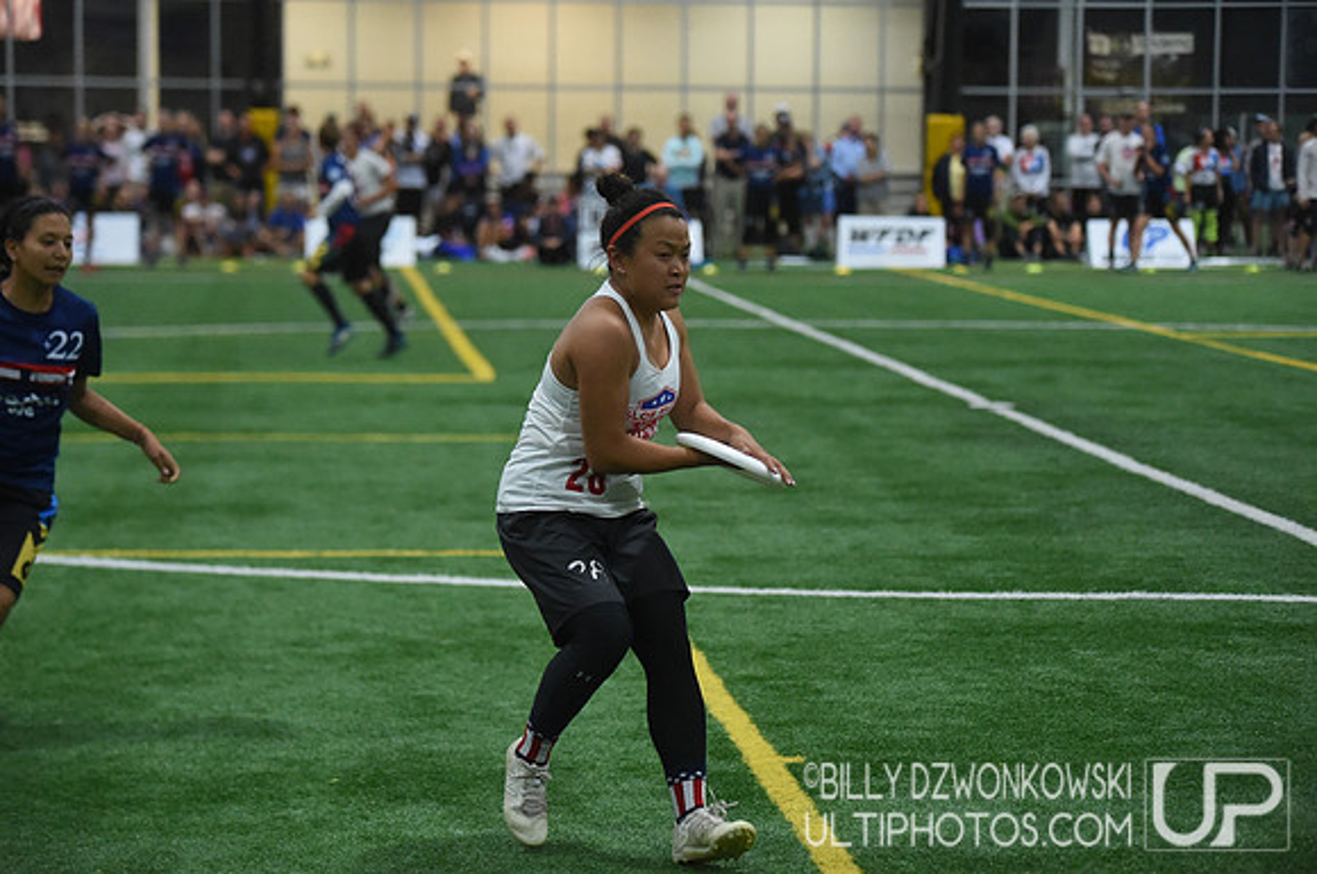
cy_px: 437
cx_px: 658
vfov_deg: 12.2
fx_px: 4092
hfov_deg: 18.3
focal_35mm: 112
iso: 10000
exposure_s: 1/640
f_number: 2.8
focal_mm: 112
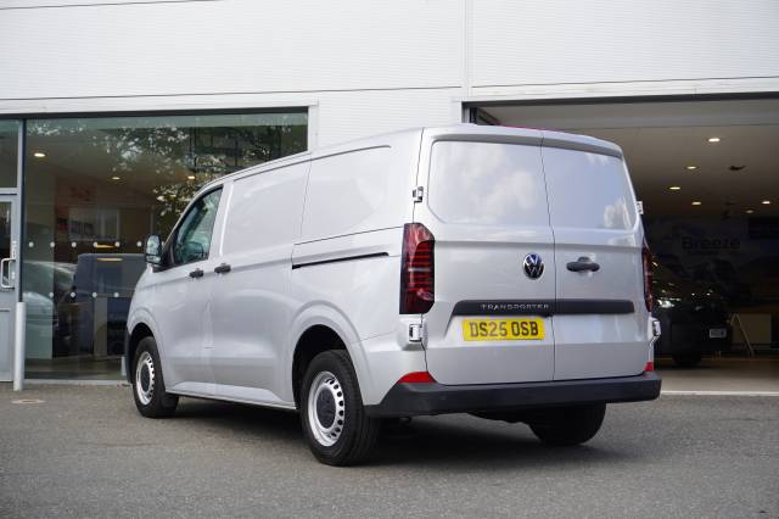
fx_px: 1071
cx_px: 390
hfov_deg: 40.0
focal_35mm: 50
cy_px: 260
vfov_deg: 27.2
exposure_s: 1/80
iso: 100
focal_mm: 33
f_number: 6.3
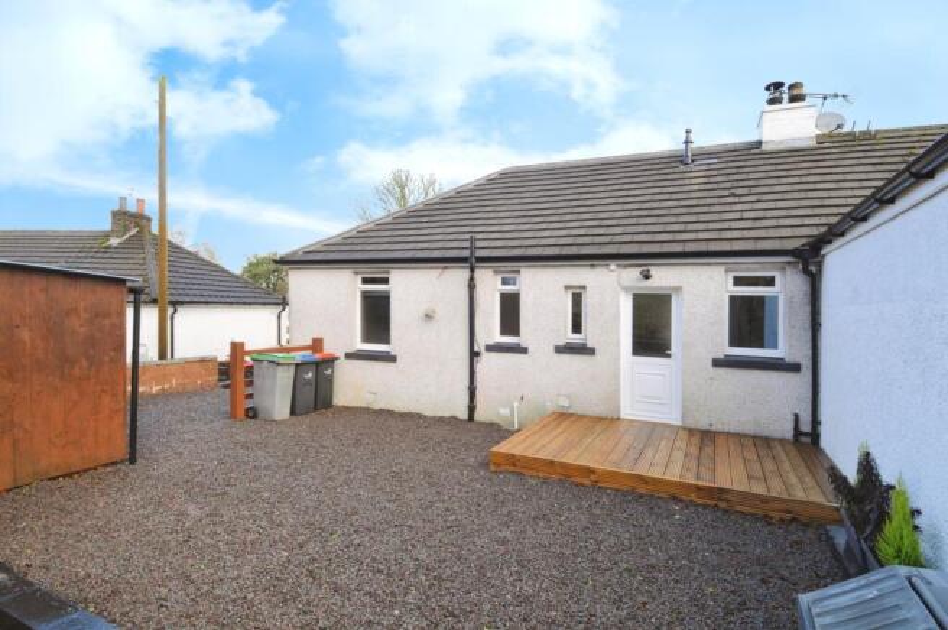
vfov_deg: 67.3
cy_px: 315
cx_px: 474
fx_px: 474
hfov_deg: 90.1
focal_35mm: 18
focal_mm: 12
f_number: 7.1
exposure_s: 1/40
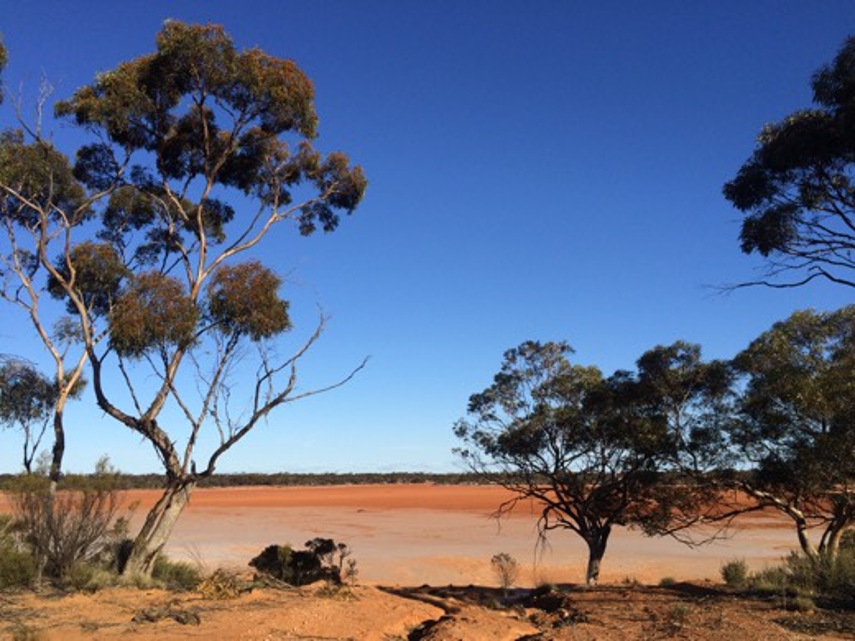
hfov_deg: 61.7
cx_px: 428
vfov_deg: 48.2
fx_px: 716
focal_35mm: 29
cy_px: 320
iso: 32
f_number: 2.2
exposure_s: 1/2415
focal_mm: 4.15
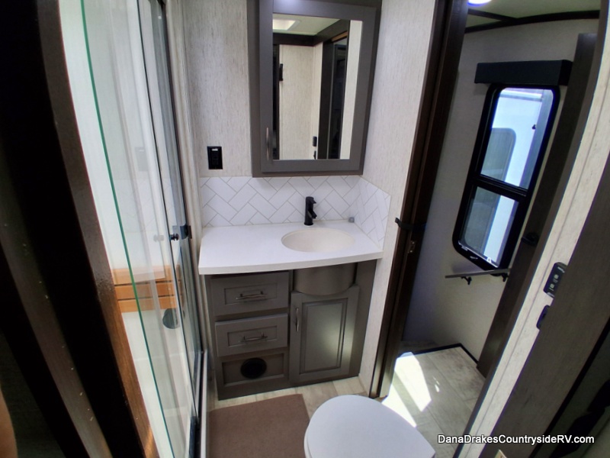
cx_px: 305
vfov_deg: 74.7
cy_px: 229
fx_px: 300
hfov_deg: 91.0
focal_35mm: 17
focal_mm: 1.4
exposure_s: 1/100
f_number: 2.2
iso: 64
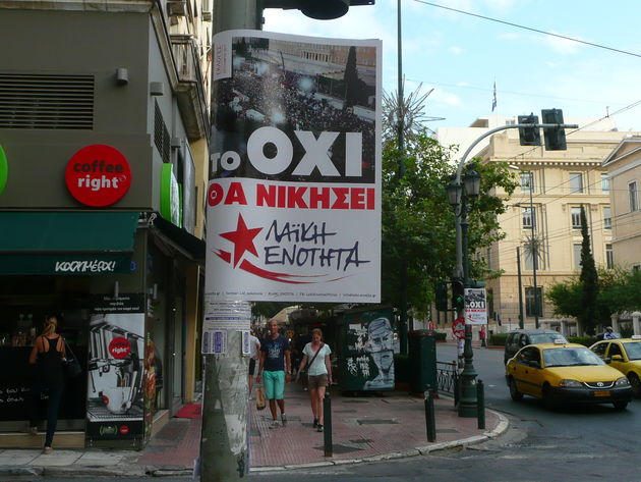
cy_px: 241
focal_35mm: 40
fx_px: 741
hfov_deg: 46.8
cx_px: 320
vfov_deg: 36.0
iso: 100
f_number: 3.9
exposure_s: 1/250
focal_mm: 6.5
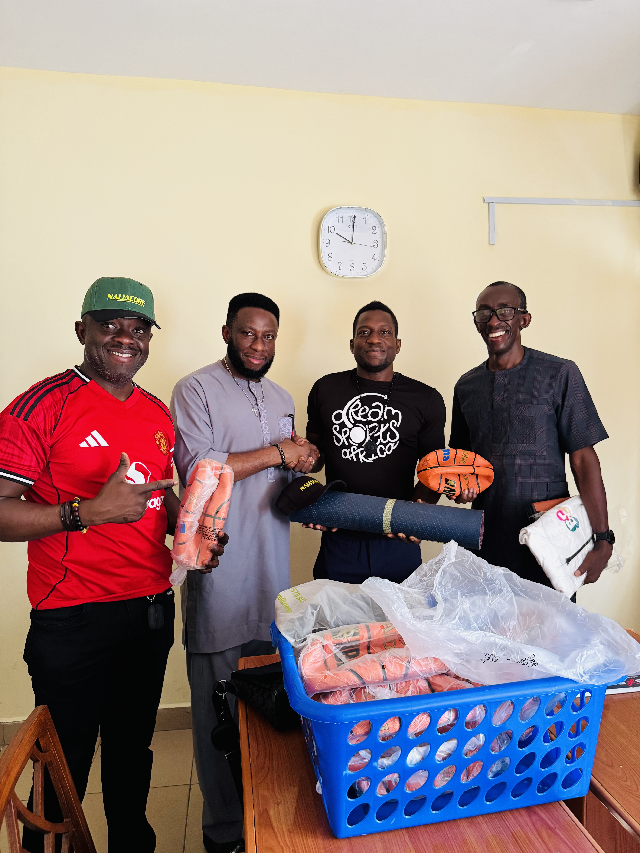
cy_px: 426
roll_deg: +0.7
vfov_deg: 71.6
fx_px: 592
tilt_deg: -2.9
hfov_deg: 56.8
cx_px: 320
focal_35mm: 24
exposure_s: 1/60
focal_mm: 6.76
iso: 400
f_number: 1.78
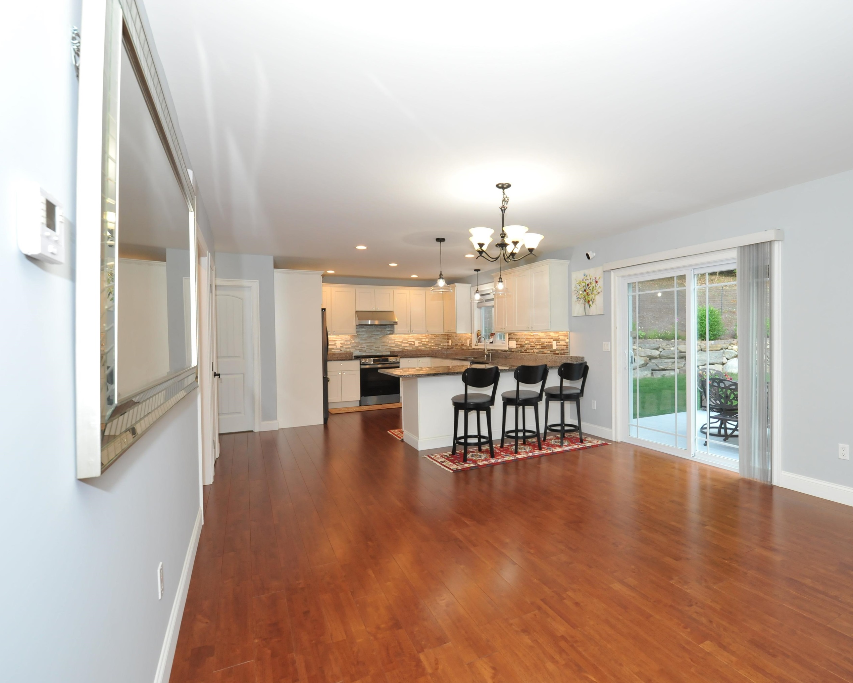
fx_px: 429
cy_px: 342
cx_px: 487
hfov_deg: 89.1
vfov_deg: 77.0
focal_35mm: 17
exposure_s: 1/125
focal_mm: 15
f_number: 7.1
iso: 1800
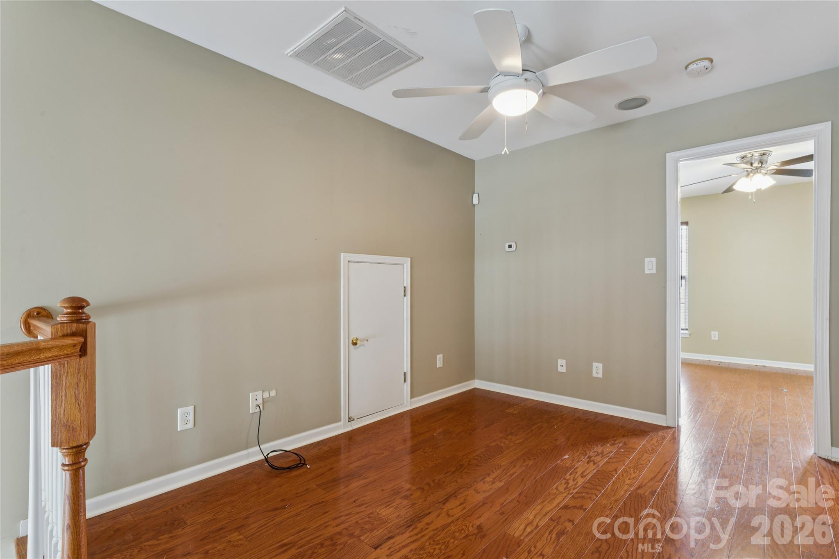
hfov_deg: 94.0
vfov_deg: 71.1
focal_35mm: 17
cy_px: 280
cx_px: 420
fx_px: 391
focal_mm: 16.8
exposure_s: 1.6
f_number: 13
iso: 100
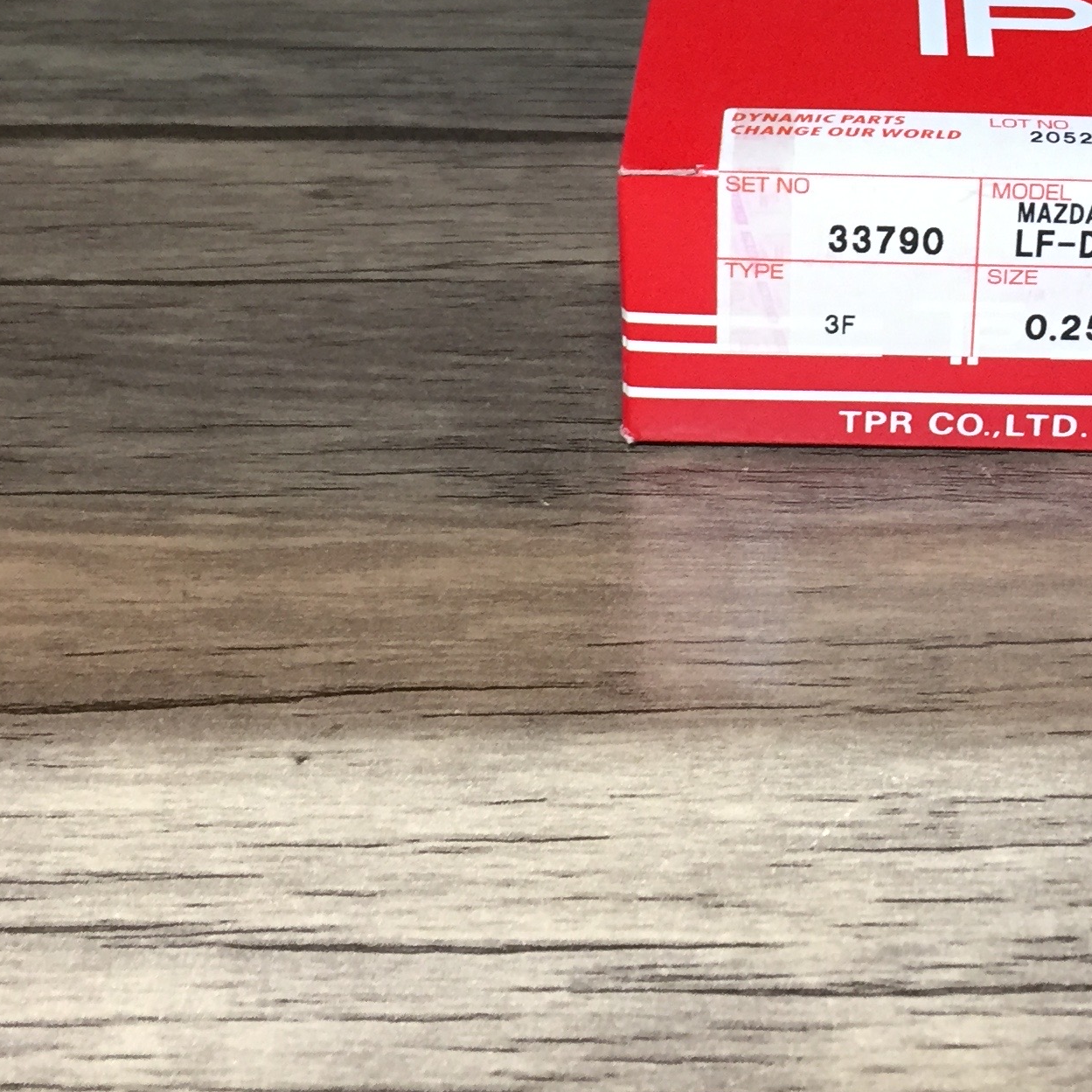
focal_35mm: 67
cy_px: 29
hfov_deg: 25.2
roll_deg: -0.9
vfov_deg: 24.7
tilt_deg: -24.9
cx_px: 905
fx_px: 2391
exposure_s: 1/33
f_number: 2.2
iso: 160
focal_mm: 4.15
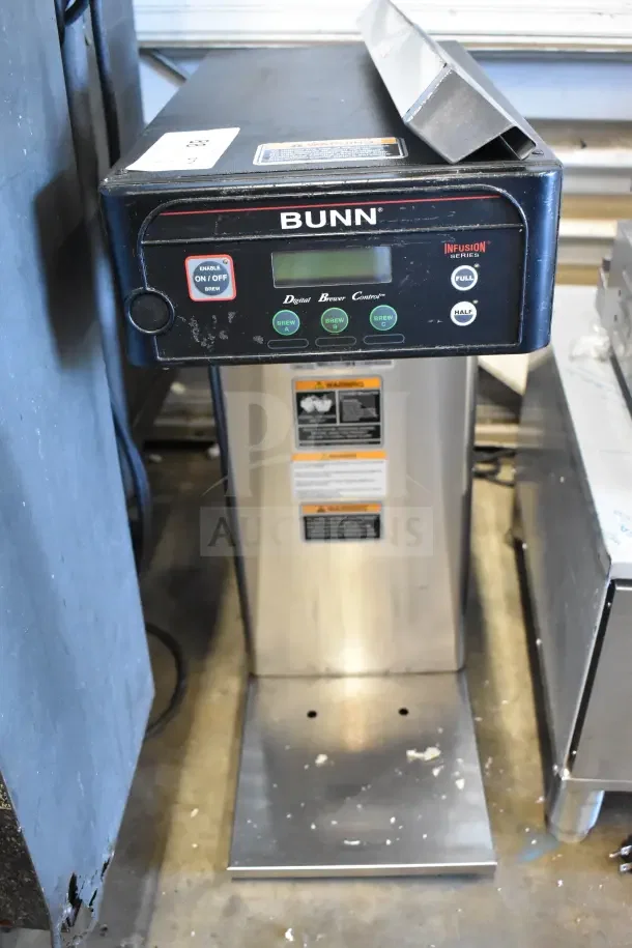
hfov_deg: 38.4
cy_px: 474
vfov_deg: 55.1
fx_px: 908
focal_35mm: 34
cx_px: 316
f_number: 4.5
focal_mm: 23
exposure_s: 1/80
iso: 6400
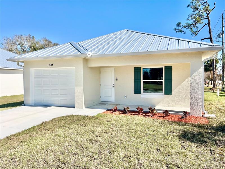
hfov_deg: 67.3
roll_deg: +0.7
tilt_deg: -2.2
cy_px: 84
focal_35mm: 26
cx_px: 112
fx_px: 169
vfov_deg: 53.1
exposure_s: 1/4484
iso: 50
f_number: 1.6
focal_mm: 5.1
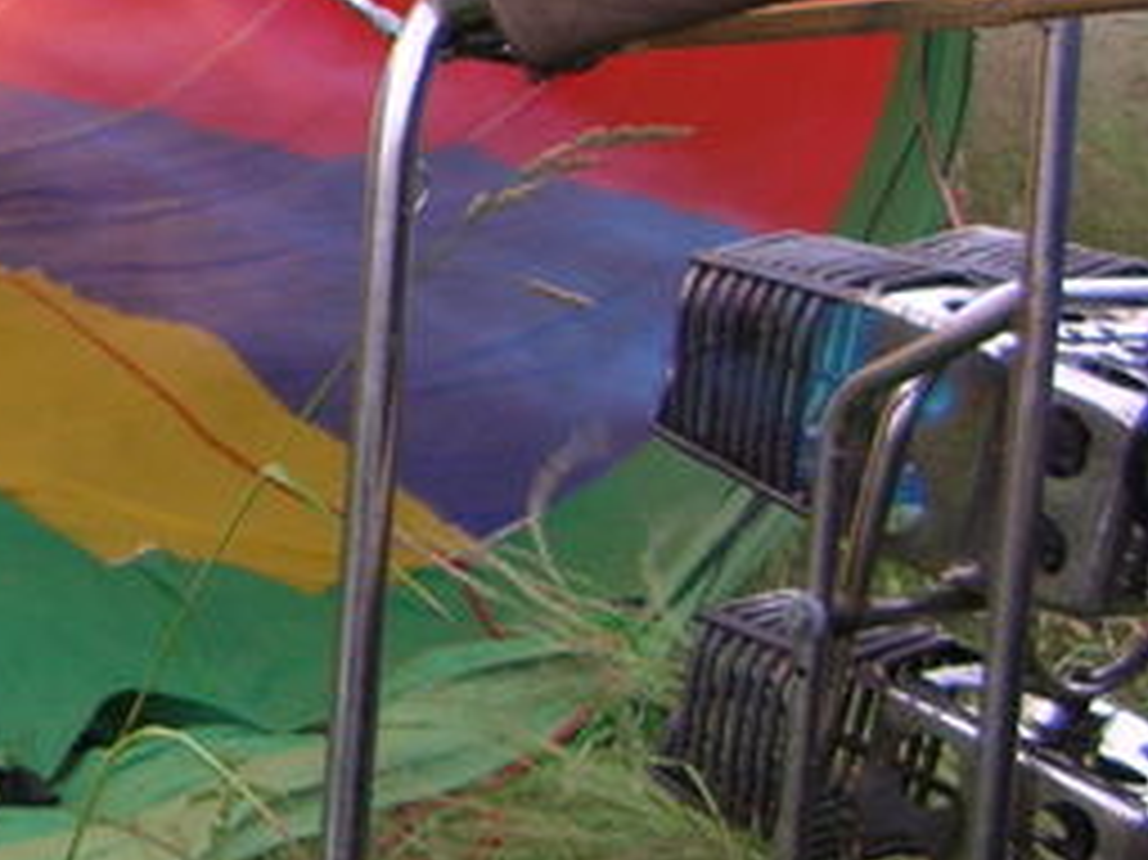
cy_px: 169
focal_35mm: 110
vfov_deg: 13.4
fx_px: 3646
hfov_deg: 16.1
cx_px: -648
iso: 50
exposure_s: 1/75.7
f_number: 2.8
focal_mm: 5.8
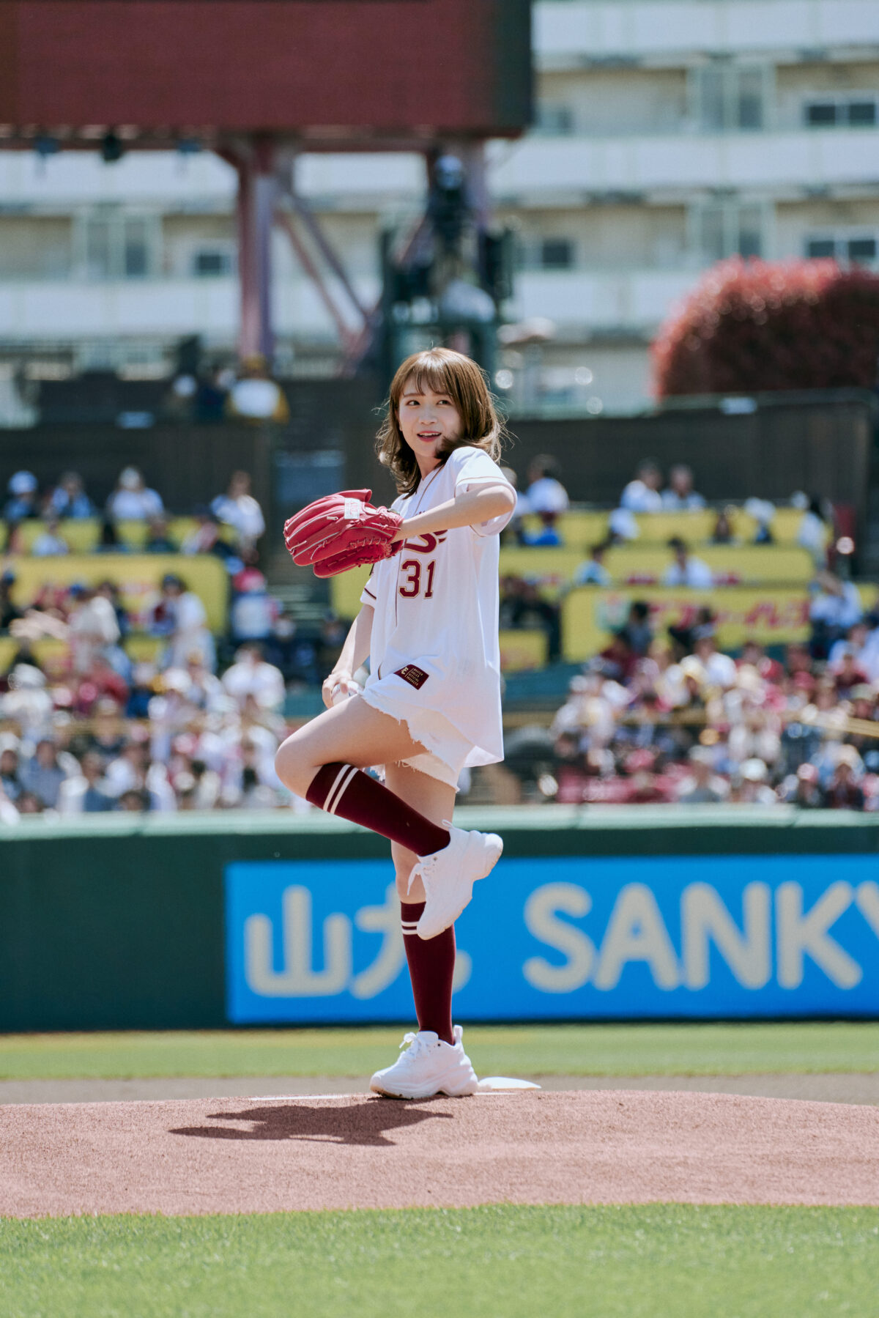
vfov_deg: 5.2
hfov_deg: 3.4
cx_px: 440
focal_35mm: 400
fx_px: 14643
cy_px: 659
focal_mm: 400
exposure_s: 1/500
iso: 400
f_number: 8
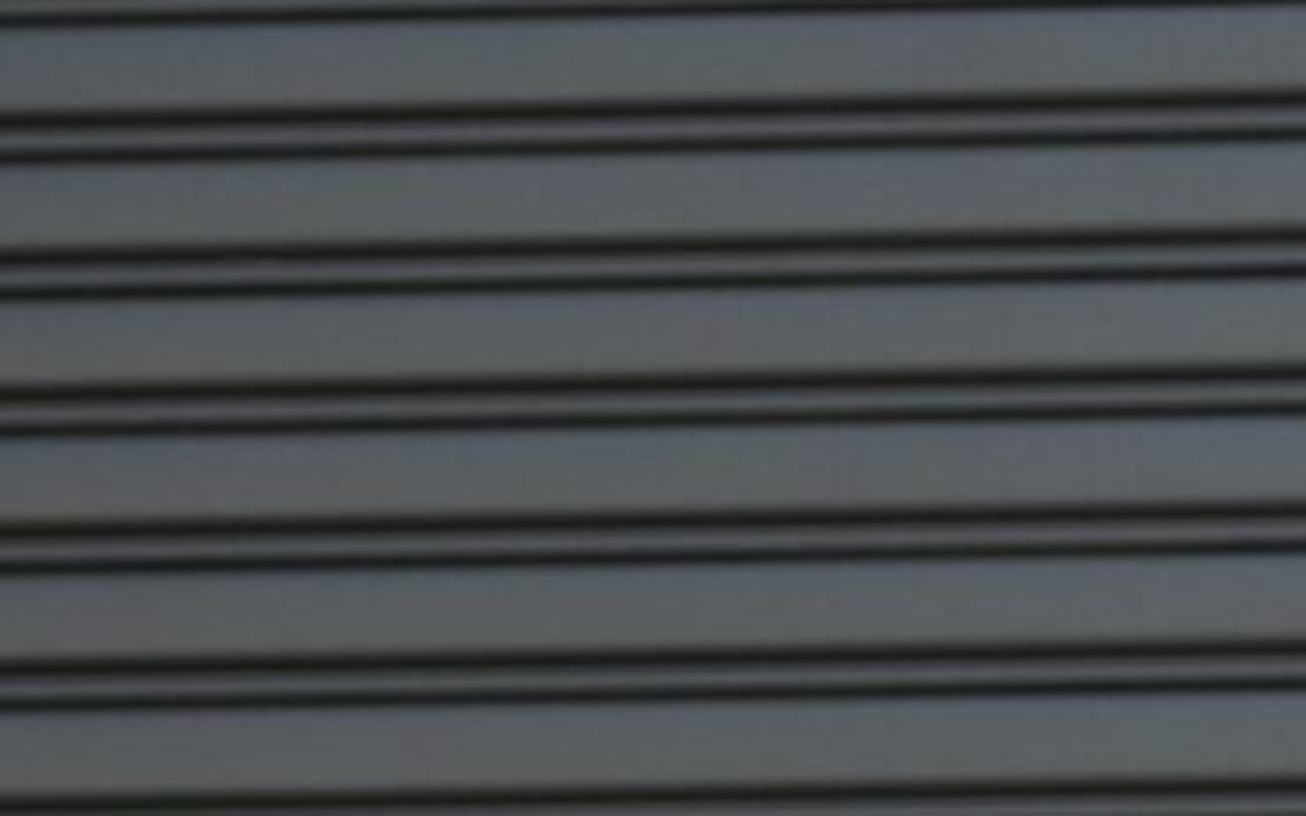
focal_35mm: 407
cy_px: 2804
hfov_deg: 4.9
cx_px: 4290
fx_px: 14484
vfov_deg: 3.1
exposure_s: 1/250
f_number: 5.6
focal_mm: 38
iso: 100
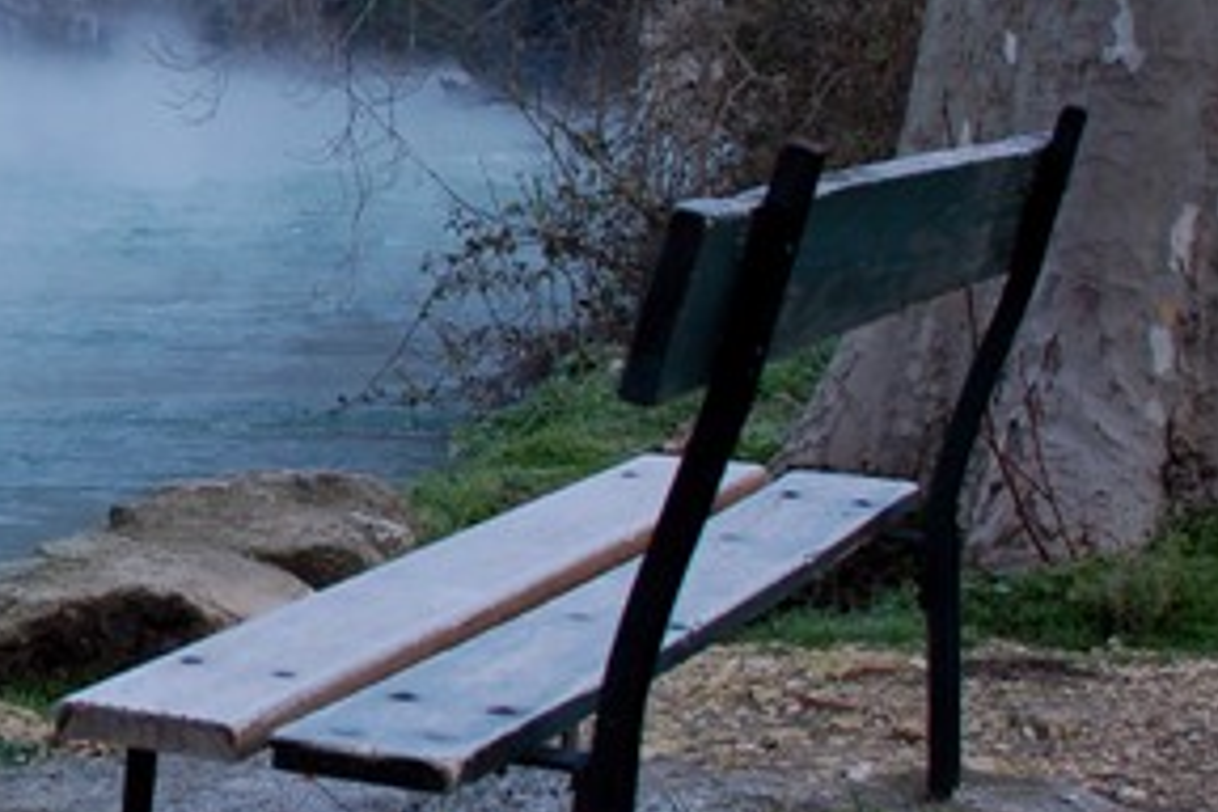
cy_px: 241
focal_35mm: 100
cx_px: -427
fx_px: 3383
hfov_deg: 18.7
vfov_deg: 13.7
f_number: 5.6
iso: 400
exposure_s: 1/100
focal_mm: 24
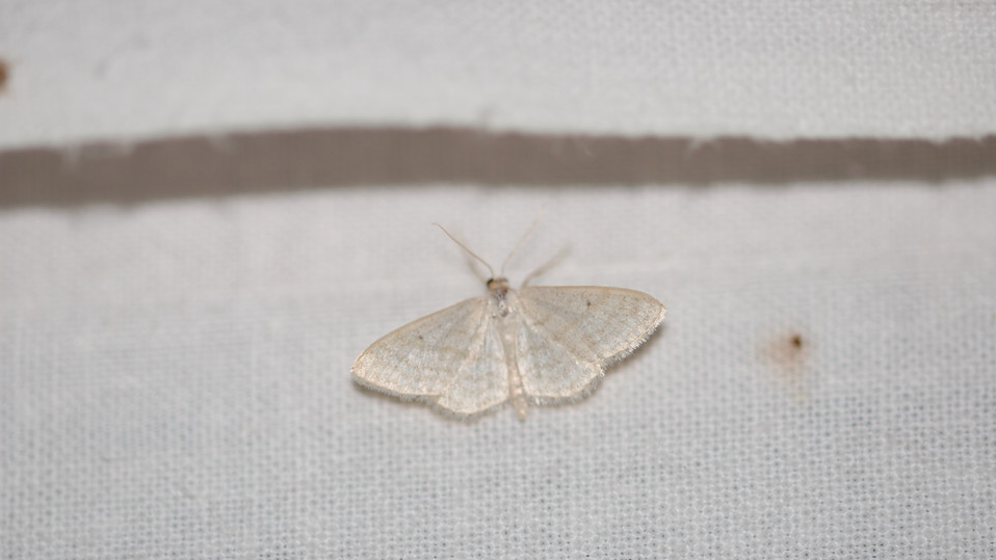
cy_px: 323
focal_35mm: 166
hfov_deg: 13.0
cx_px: 499
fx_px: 4372
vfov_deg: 7.3
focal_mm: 105
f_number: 4.2
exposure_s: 1/250
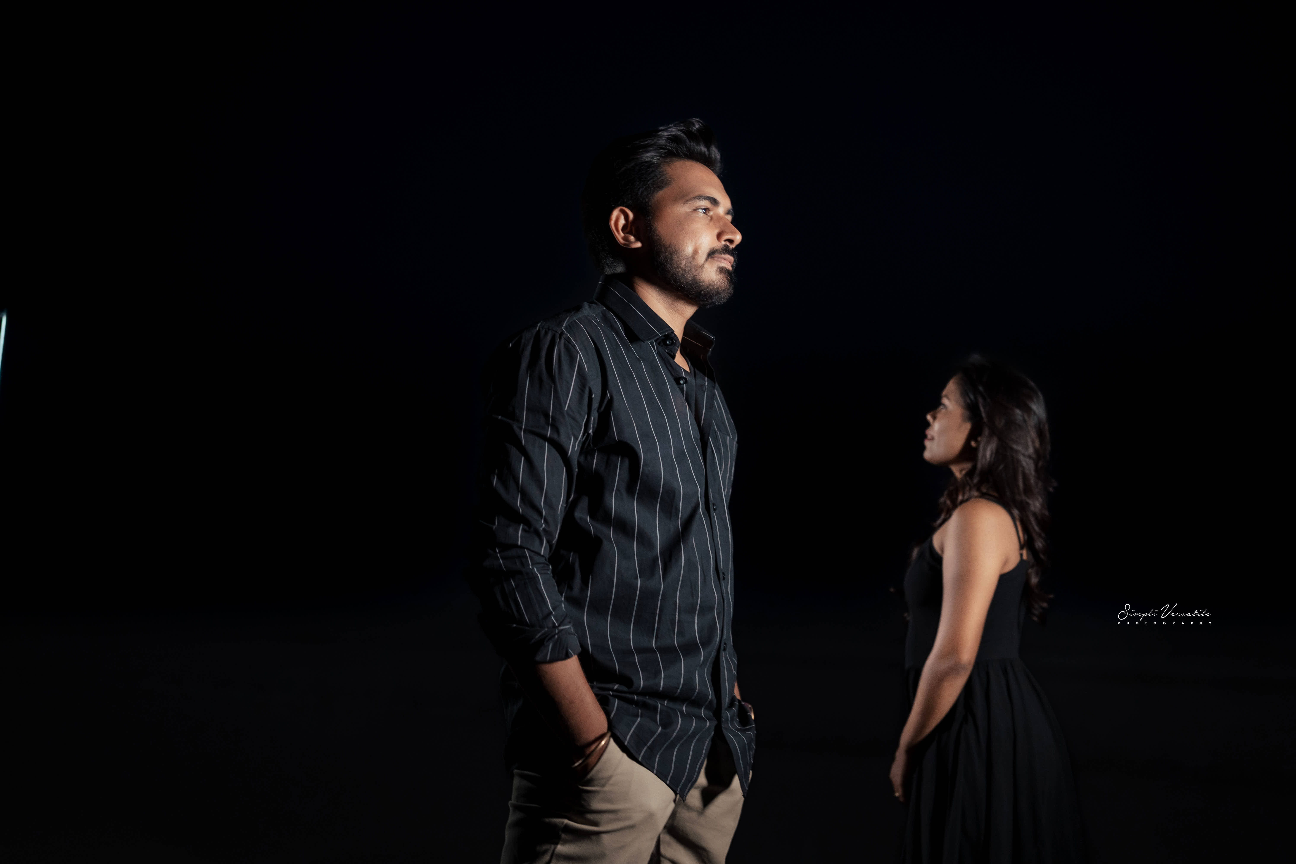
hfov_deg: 54.4
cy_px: 432
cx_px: 648
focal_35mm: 35
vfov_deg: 37.9
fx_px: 1260
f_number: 2
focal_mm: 35
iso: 1000
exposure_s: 1/80
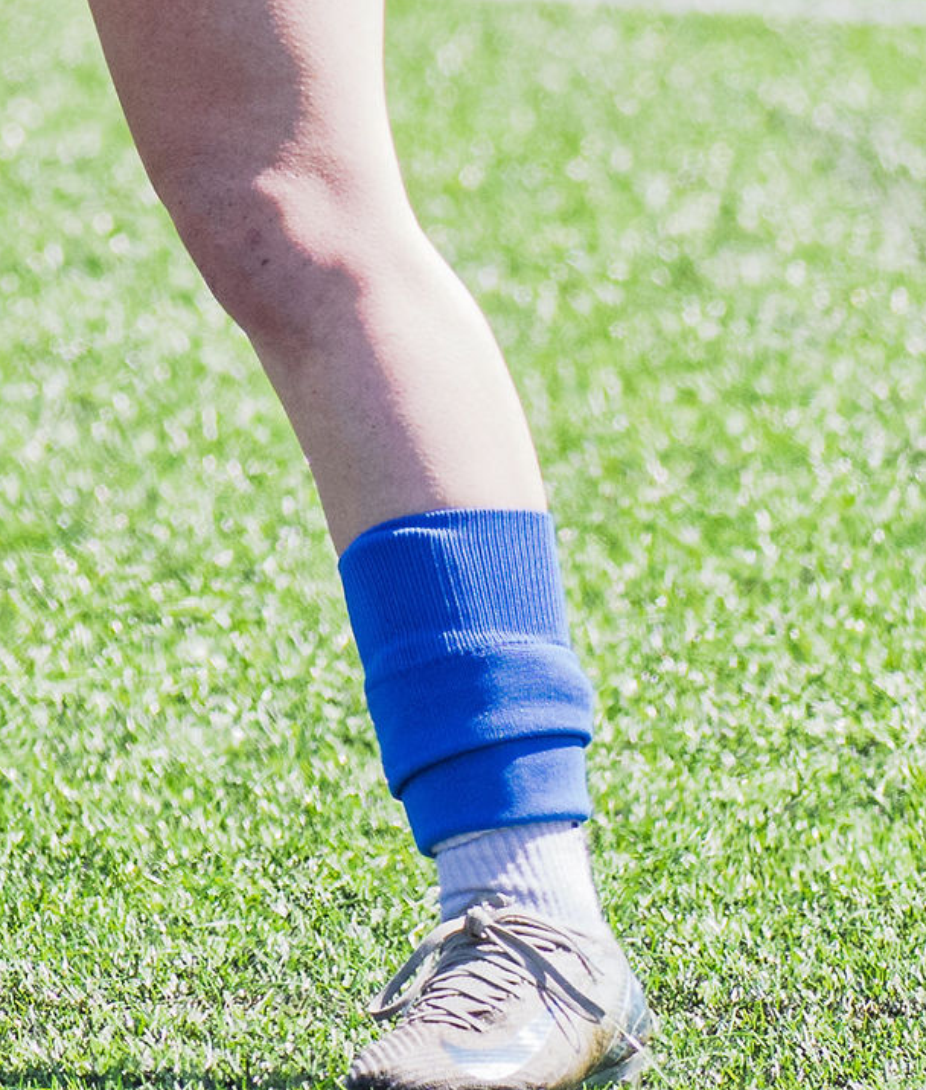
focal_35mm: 1071
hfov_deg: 1.5
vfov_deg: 1.8
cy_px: -1526
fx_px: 35381
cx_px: 143
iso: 560
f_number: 4.8
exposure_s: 1/1000
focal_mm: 160
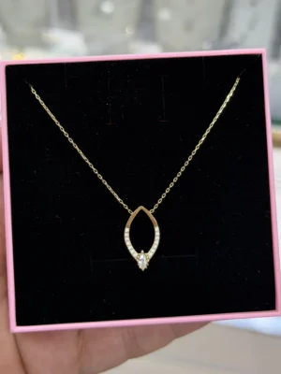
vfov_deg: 39.7
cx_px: 140
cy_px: 187
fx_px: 520
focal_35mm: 48
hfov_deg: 30.3
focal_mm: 6.76
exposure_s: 1/172
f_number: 1.78
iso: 50
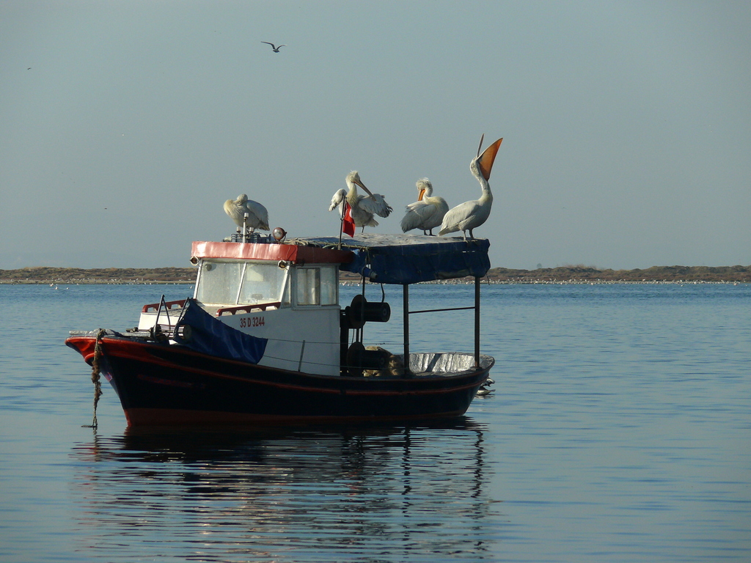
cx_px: 376
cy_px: 282
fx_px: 5619
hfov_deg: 7.6
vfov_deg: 5.7
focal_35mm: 259
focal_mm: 54.7
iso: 100
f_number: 4.5
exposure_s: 1/640
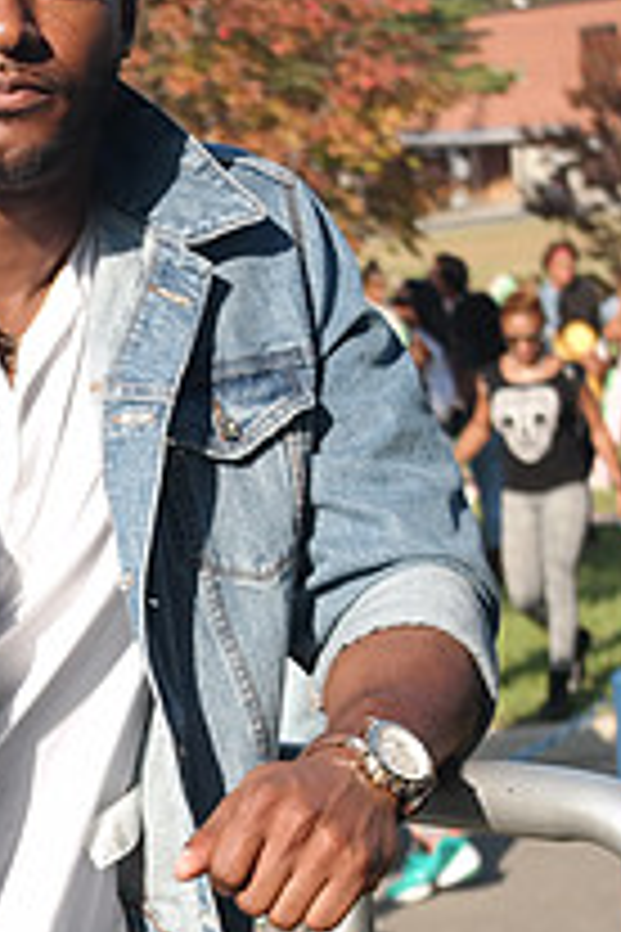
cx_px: -40
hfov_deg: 9.1
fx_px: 3881
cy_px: 698
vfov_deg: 13.6
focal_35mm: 150
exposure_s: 1/500
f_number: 5
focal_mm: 45
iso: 200
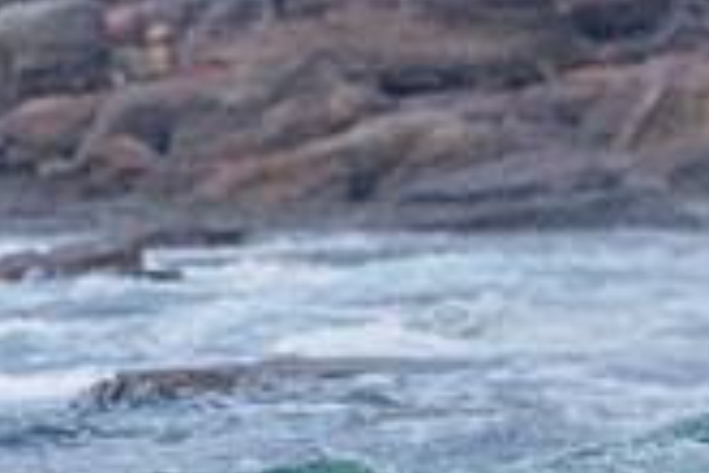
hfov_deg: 0.9
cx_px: 1261
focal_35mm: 2180
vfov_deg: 0.6
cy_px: 557
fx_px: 42931
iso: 560
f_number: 5.6
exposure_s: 1/2000
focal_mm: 500
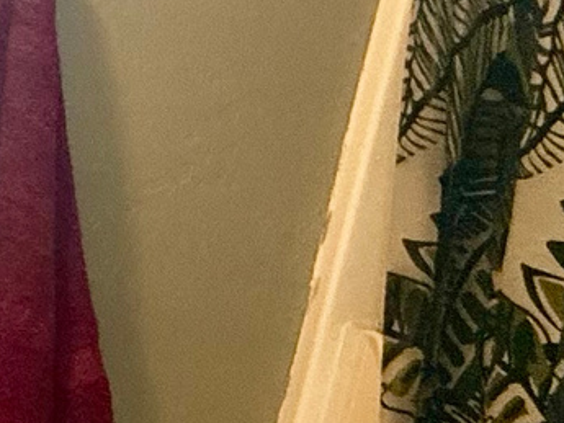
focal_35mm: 83
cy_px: 457
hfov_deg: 14.0
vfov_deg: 17.2
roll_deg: -1.6
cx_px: -866
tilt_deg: -14.7
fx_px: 1353
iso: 250
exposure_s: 1/60
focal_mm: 2.22
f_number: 2.2
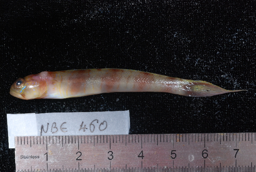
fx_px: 641
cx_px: 128
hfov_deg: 22.6
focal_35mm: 90
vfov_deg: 15.2
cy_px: 86
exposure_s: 1/60
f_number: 32
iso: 800
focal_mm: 60
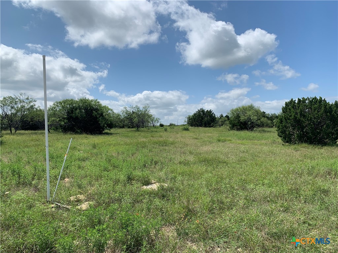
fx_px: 254
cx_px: 169
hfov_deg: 67.3
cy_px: 126
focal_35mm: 26
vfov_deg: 53.1
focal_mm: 4.25
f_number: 1.8
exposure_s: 1/3937
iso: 25
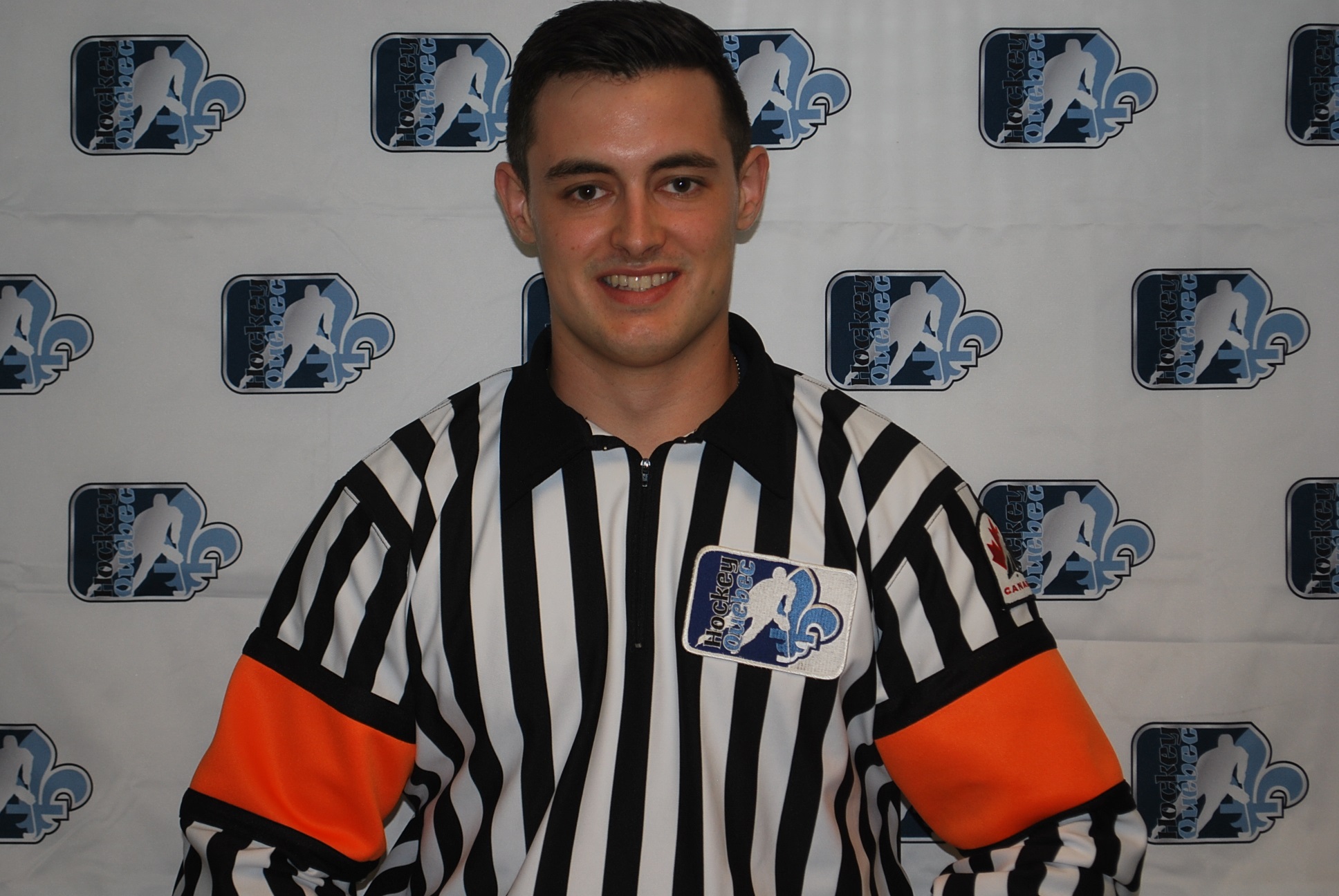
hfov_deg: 24.6
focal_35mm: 82
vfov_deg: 16.6
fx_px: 3072
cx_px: 670
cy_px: 448
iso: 200
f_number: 5.6
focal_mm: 55
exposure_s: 1/60
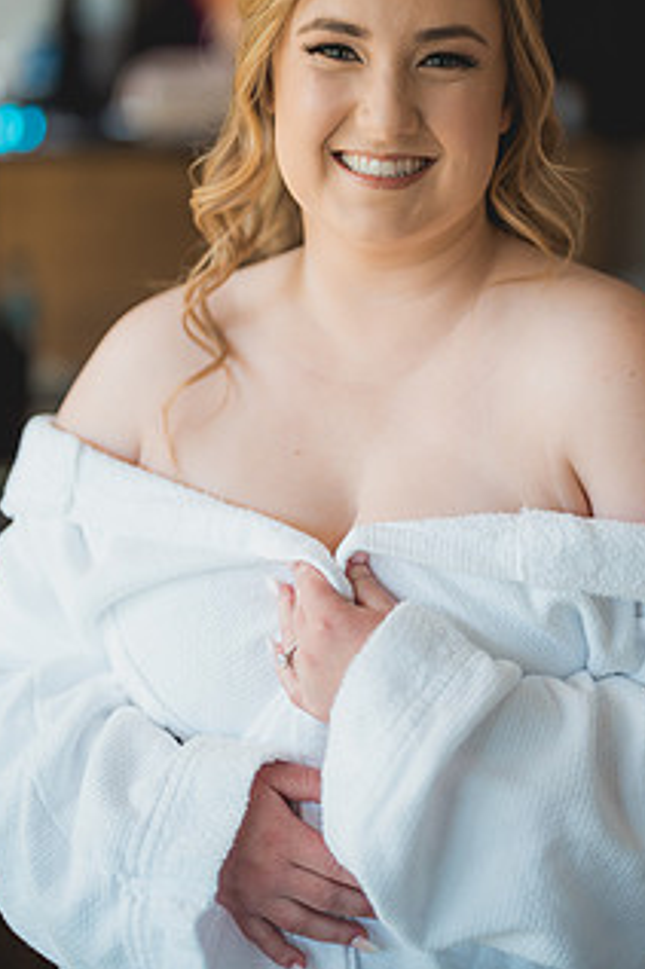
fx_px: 1910
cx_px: 416
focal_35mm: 71
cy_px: 339
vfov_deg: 28.3
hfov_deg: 19.1
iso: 160
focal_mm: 50
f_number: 1.2
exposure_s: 1/200
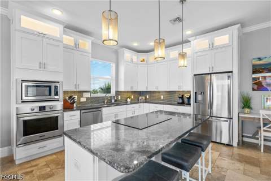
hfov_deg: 96.7
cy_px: 90
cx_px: 136
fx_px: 120
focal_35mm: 16
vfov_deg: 73.7
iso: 400
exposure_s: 1/40
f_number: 8
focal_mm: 16
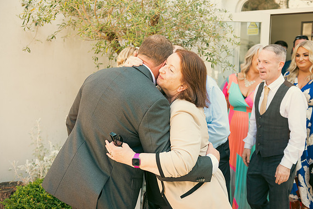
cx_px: 159
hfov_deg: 47.4
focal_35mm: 41
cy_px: 104
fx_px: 356
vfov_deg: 32.6
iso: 160
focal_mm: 40
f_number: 3.5
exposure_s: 1/250
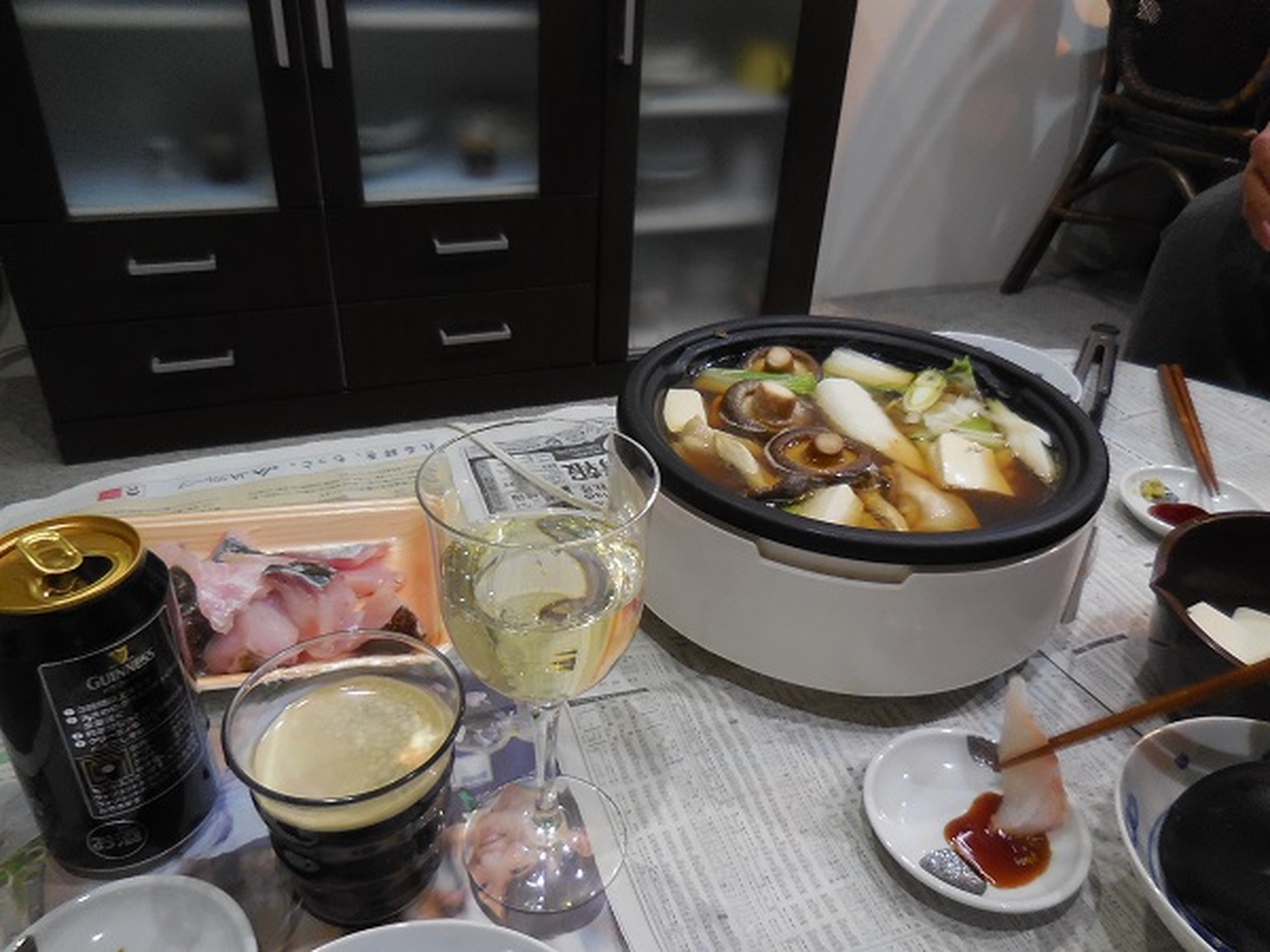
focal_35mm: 25
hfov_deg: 69.4
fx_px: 917
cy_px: 476
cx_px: 635
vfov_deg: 54.9
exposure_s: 1/15
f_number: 3.3
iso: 400
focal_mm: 4.5
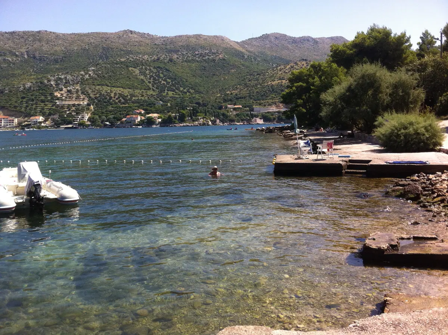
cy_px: 168
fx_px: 452
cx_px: 224
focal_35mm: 35
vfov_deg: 40.6
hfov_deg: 52.7
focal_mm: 3.85
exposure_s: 1/862
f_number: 2.8
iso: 80
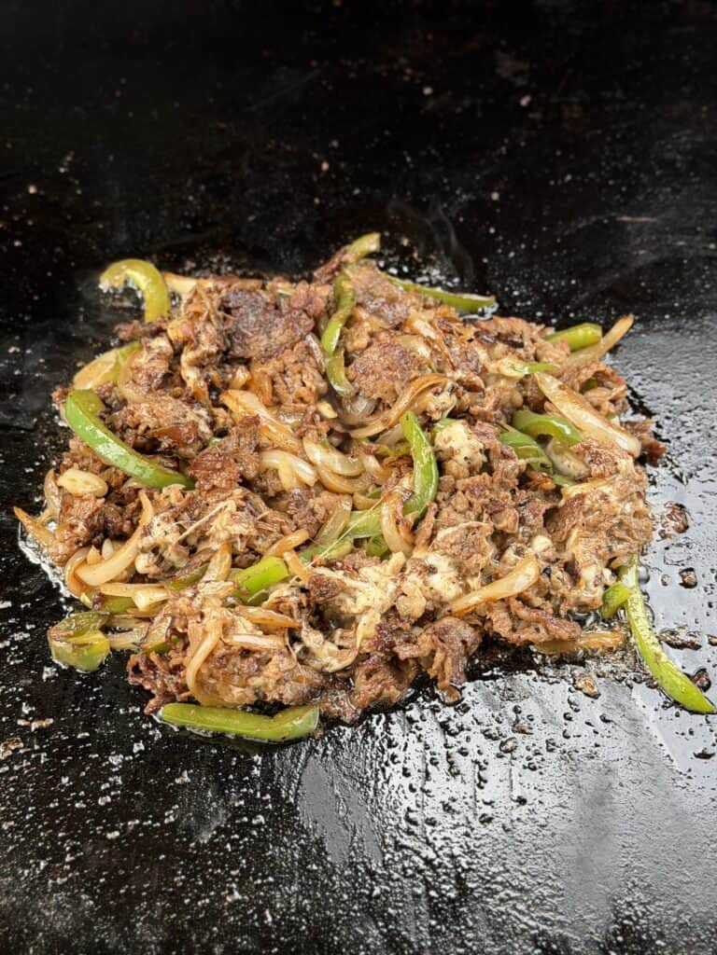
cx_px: 358
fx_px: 1326
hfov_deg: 30.3
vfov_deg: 39.7
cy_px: 478
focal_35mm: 48
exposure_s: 1/345
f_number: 1.78
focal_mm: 6.76
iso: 64
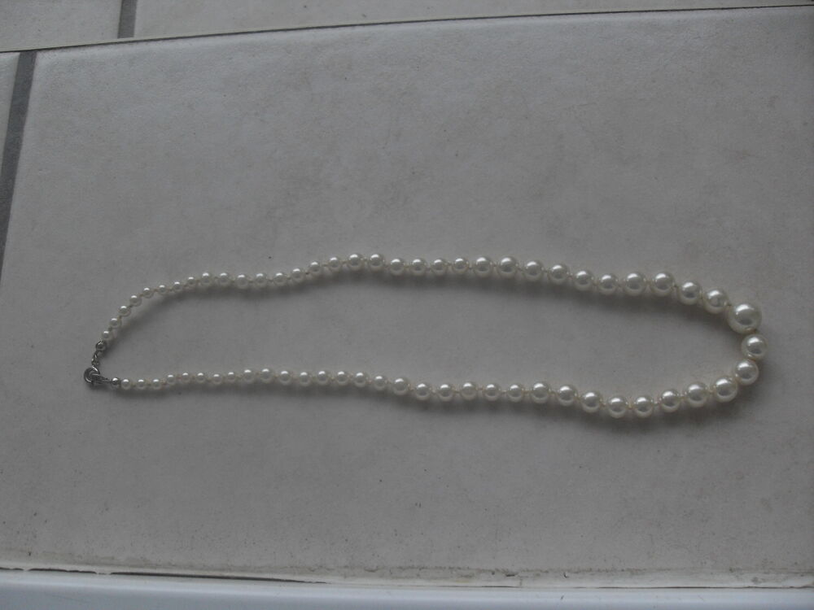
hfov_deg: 50.1
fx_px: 870
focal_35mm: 37
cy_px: 305
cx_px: 407
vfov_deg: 38.7
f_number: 2.8
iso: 100
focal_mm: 6.3
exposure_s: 1/60
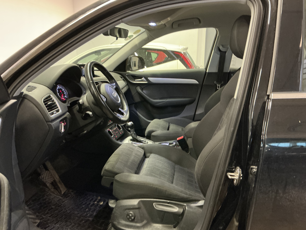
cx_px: 153
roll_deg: +0.4
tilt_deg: -14.1
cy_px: 115
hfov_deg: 63.4
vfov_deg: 49.7
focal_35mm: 28
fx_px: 248
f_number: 1.8
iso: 400
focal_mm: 3
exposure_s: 1/25
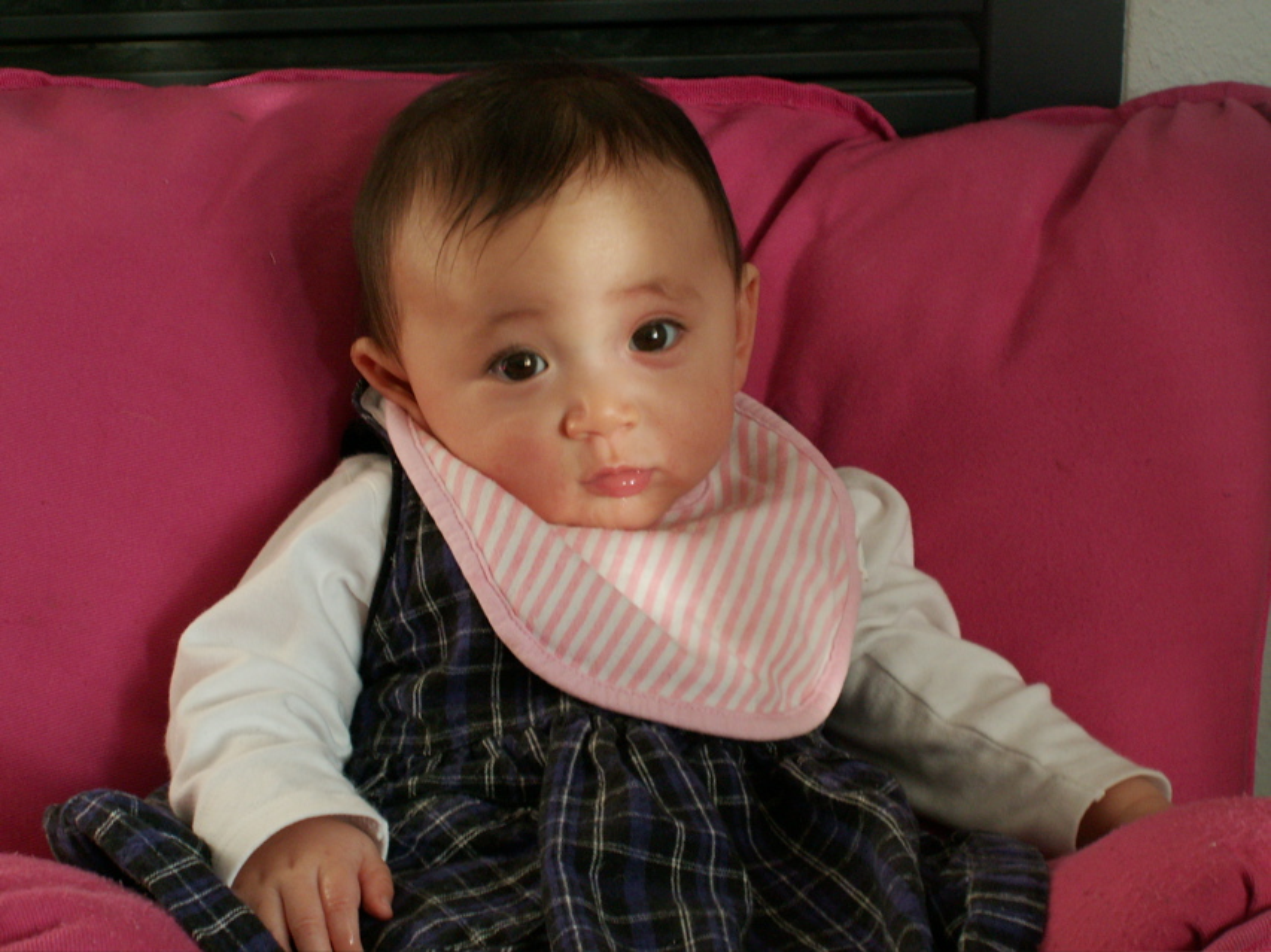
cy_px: 476
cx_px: 636
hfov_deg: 25.0
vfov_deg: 18.9
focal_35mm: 78
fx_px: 2863
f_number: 3.2
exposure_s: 1/40
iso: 80
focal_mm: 13.09
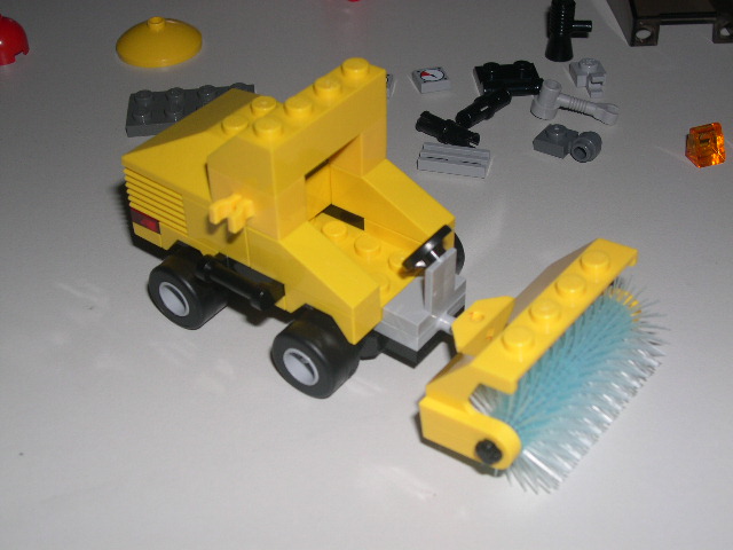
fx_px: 1101
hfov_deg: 36.8
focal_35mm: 52
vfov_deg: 28.0
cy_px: 275
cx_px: 366
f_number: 8.8
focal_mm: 11.1
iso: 100
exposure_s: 1/60
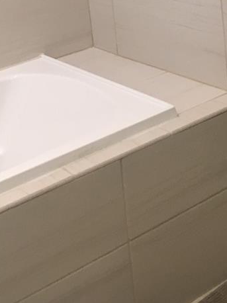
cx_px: 177
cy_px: -82
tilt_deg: -7.6
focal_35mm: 76
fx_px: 665
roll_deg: +5.5
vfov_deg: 23.0
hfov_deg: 19.2
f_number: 2.2
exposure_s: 1/30
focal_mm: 4.15
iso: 80
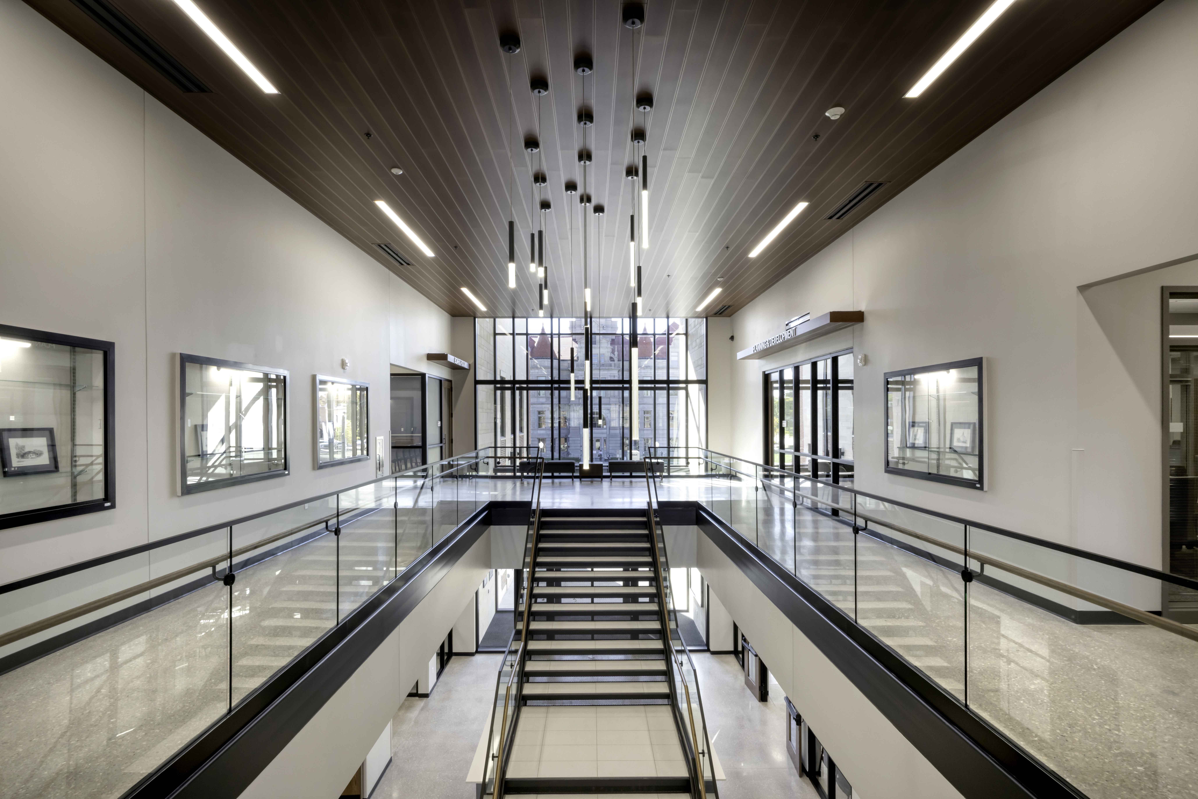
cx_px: 599
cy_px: 400
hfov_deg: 93.3
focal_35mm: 17
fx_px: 566
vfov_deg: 70.4
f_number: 16
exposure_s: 1/6
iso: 200
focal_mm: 17
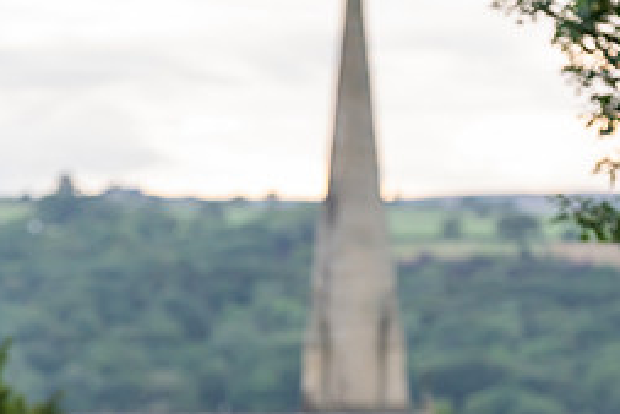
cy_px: 490
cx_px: 262
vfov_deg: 5.3
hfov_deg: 7.9
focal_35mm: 261
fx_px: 4497
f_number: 3.2
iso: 1600
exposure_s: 1/640
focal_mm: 147
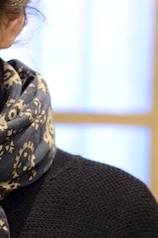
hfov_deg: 2.9
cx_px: -87
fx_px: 3074
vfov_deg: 4.4
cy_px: 266
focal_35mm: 466
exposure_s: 1/60
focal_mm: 85
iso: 1600
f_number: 1.8
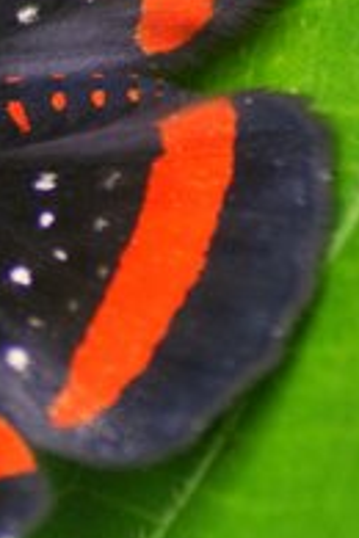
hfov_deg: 1.0
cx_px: -75
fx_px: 20746
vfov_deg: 1.5
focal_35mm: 1387
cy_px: 218
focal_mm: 300
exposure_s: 1/80
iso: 400
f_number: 9
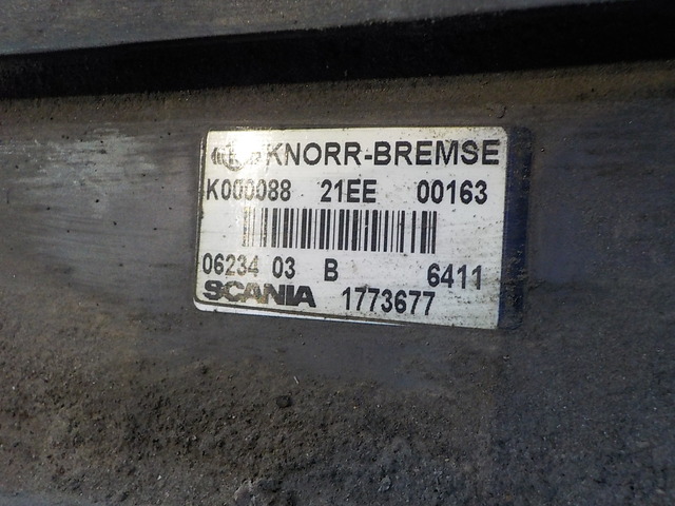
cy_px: 253
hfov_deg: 60.0
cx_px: 338
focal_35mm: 30
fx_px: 585
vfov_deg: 46.8
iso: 360
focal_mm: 4.1
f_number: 3.3
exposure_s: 1/30
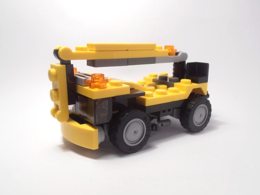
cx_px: 130
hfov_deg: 50.1
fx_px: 278
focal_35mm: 37
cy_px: 98
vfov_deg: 38.7
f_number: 3.9
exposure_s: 1/50
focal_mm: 6.61
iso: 80
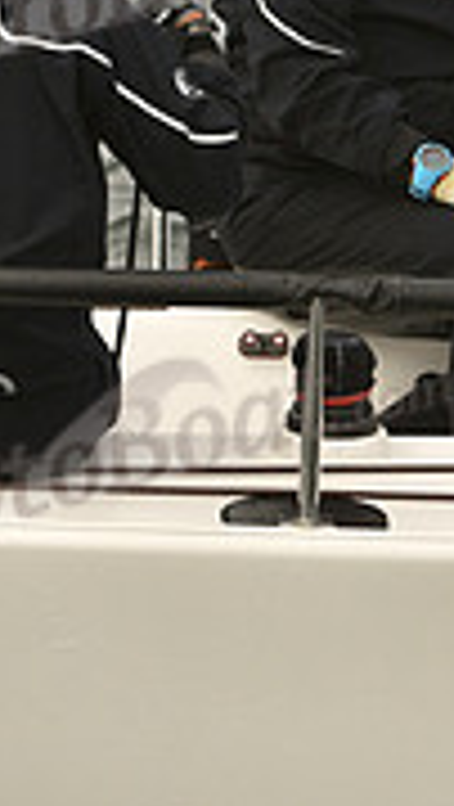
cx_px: 688
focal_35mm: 745
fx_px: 15907
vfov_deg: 2.9
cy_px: 155
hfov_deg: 1.6
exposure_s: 1/1250
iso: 320
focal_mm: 220
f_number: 7.1
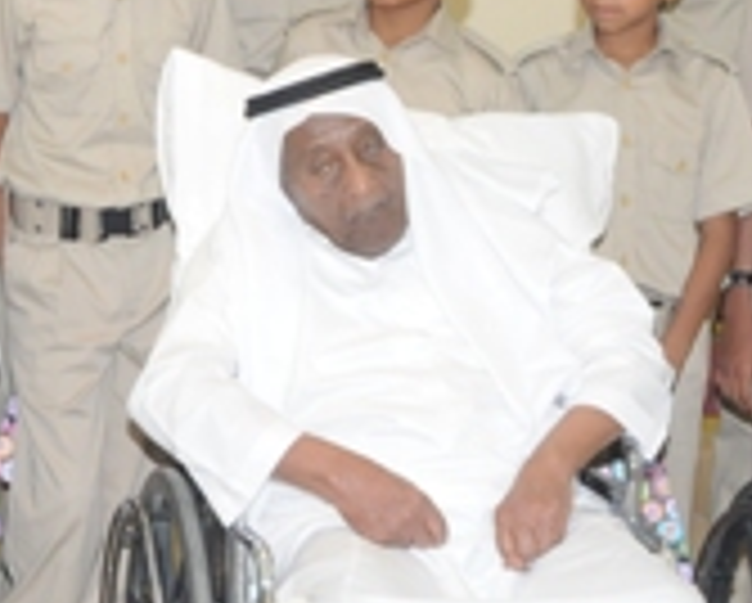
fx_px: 3120
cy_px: -22
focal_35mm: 140
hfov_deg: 13.6
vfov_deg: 10.9
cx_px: 36
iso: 1000
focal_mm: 26
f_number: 7.1
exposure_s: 1/60
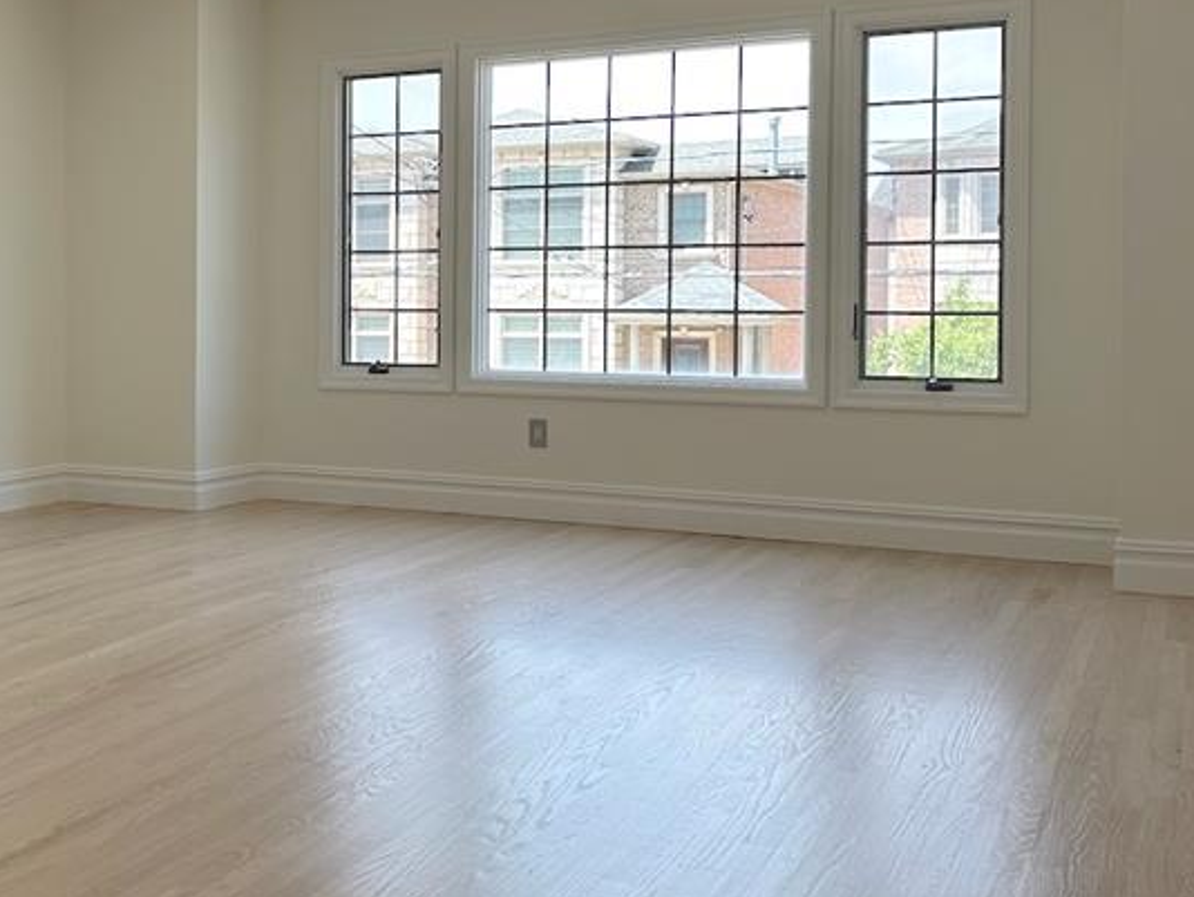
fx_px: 1587
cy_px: 336
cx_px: 245
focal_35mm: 46
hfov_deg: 39.6
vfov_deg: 31.4
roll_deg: -0.3
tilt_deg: -0.9
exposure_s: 1/286
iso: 80
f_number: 1.78
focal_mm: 6.86
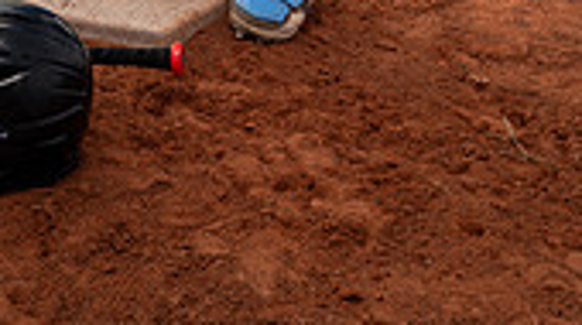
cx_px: 92
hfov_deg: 27.5
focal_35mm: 75
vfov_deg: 13.0
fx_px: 1156
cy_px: -404
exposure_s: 1/250
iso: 250
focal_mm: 27
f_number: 7.1
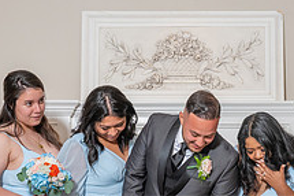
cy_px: 232
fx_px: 710
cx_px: 176
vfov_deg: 15.2
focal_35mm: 87
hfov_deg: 23.4
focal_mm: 29
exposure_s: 1/160
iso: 640
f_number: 4.5
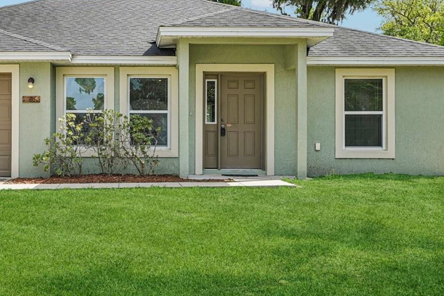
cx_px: 114
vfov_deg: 24.1
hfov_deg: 34.9
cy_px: 108
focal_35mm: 56
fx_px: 690
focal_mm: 30
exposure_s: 1/60
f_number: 8
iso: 50
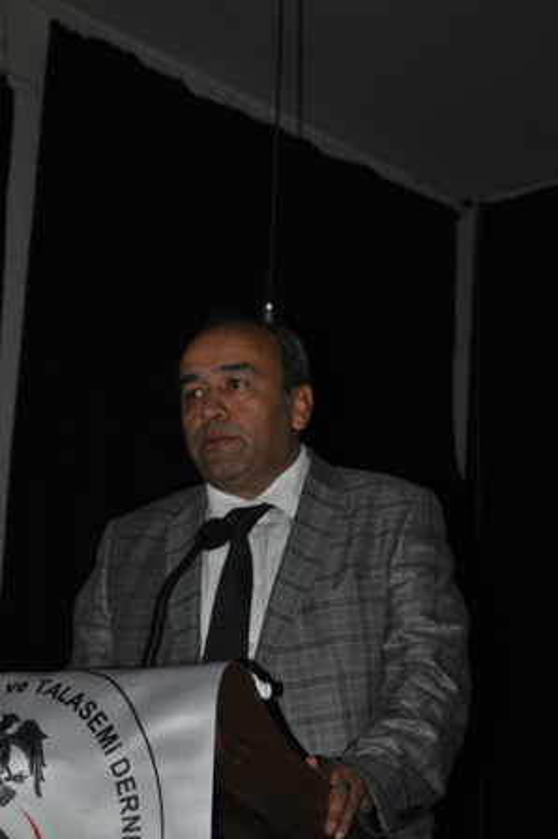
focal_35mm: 82
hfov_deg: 16.5
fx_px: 1921
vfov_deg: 24.6
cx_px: 279
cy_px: 420
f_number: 5.6
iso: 800
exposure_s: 1/60
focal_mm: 55
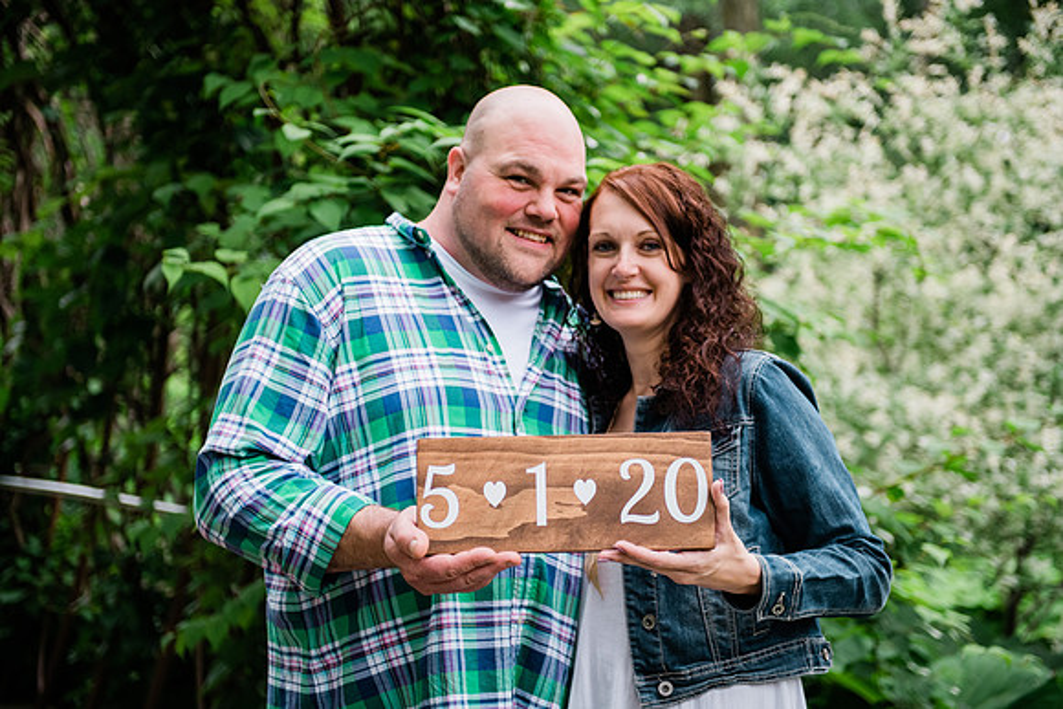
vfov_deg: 21.9
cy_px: 354
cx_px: 532
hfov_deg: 32.4
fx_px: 1831
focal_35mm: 62
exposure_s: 1/160
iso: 640
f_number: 2.8
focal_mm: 62
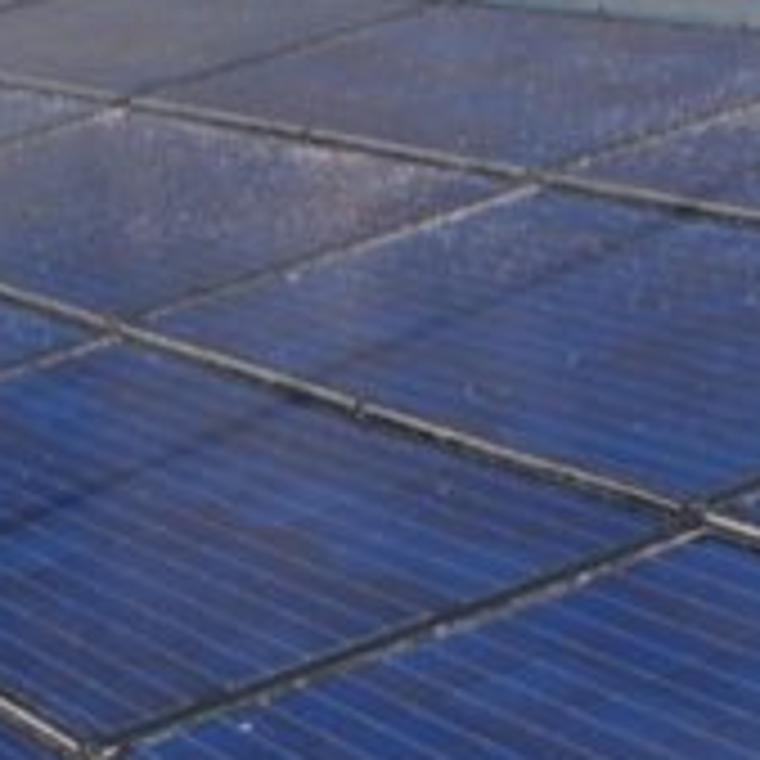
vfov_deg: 12.8
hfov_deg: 12.5
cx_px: -175
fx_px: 3378
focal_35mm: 136
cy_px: 205
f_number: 7.1
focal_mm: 30
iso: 100
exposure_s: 1/200
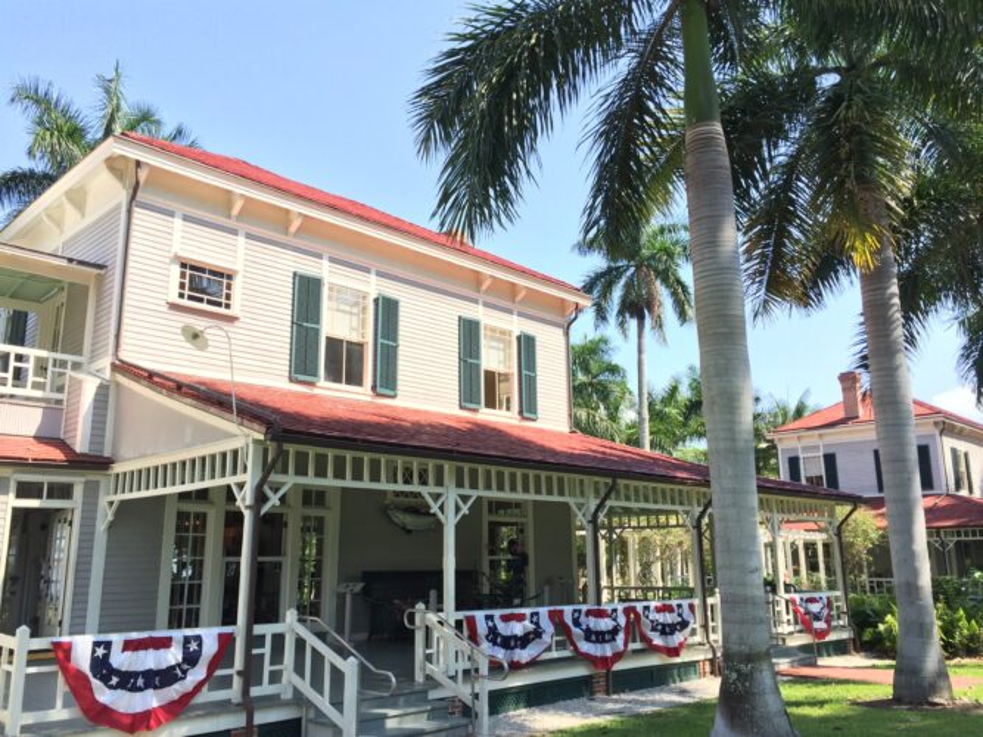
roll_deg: -2.2
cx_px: 492
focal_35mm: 29
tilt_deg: +13.1
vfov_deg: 48.2
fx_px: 823
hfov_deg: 61.7
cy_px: 368
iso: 32
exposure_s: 1/557
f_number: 2.2
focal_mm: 4.15
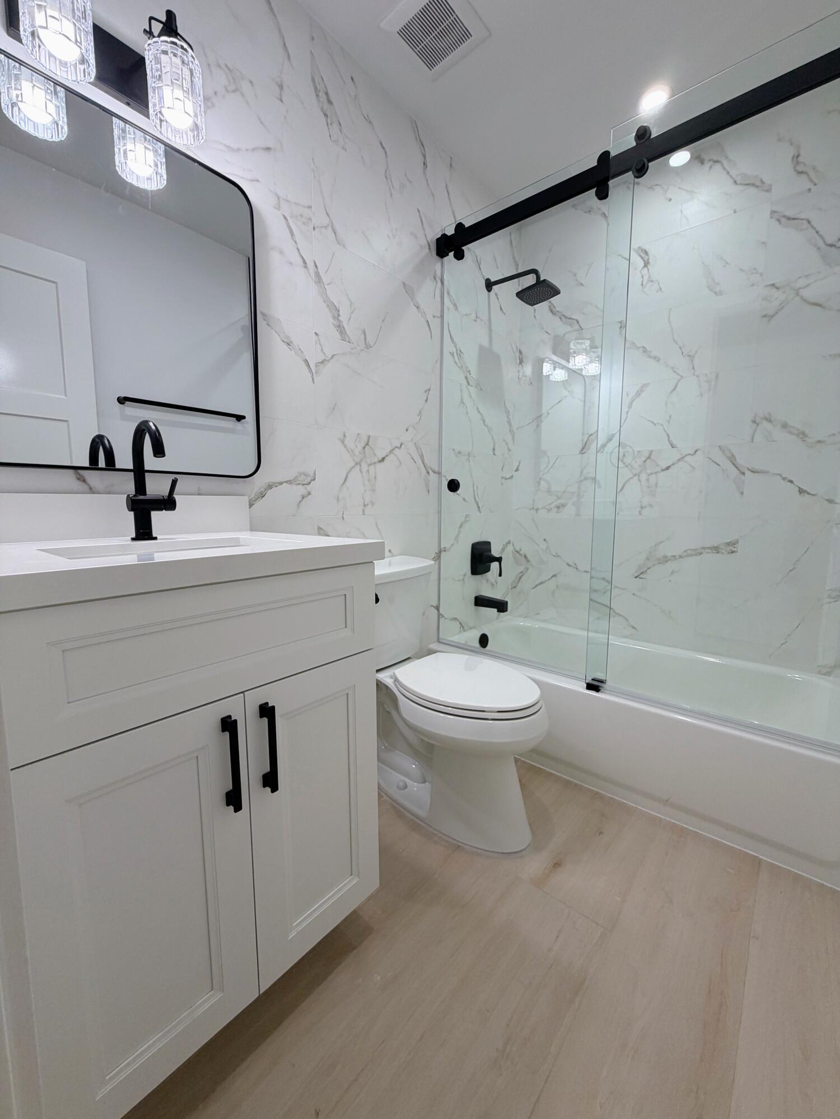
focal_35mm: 14
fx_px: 453
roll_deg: -0.3
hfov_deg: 85.7
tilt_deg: -6.7
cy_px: 560
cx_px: 420
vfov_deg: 102.1
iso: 125
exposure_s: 1/120
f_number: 2.2
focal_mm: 2.22
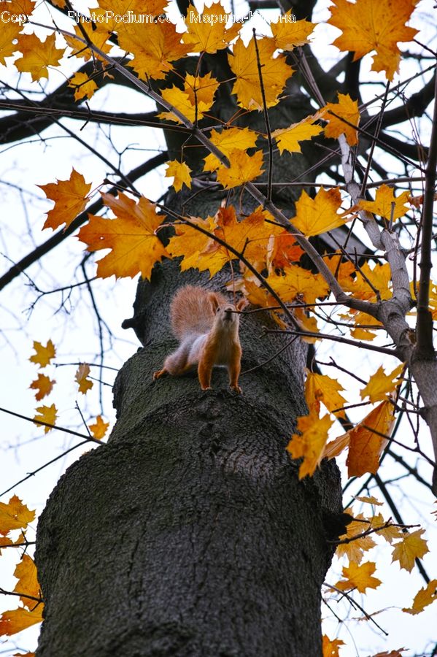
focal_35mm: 75
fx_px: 1367
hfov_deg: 18.2
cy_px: 328
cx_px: 218
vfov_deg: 27.0
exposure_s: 1/200
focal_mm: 50
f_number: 5
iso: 100
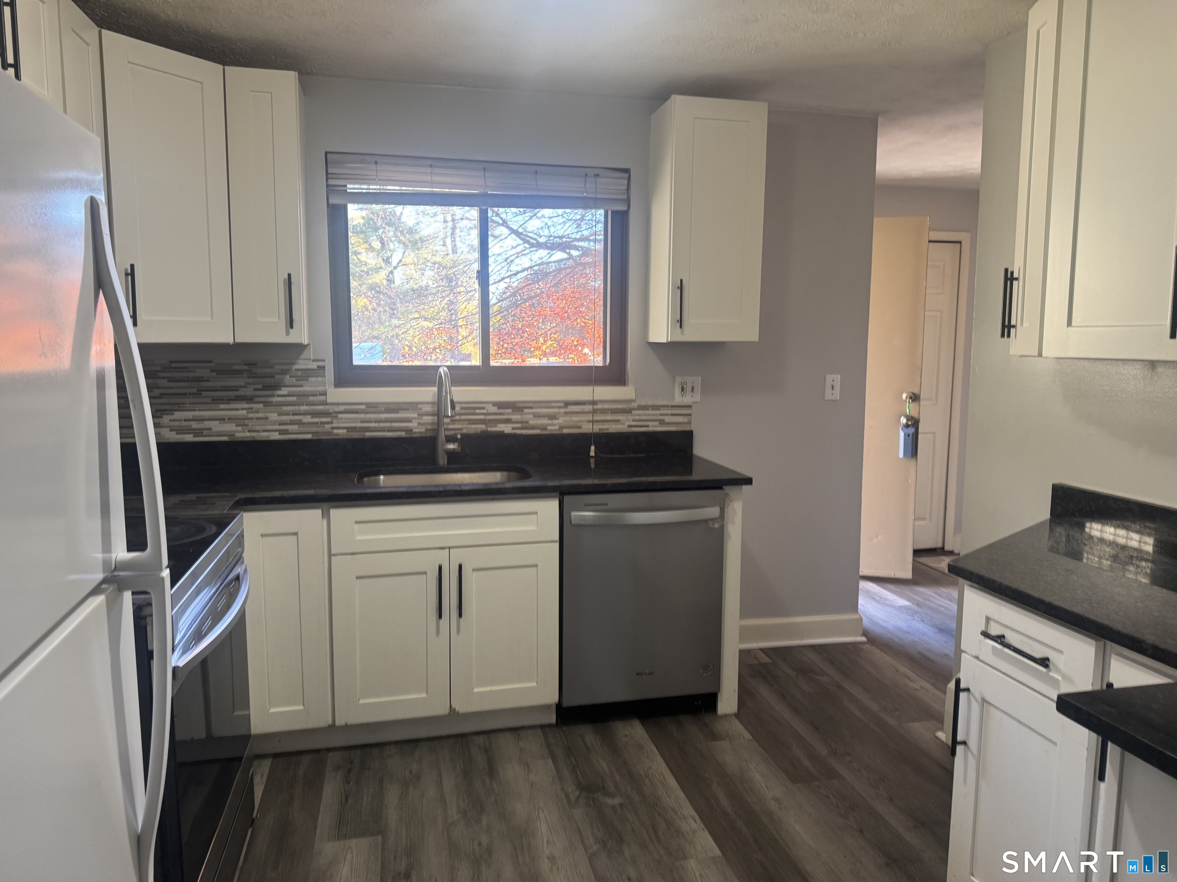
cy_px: 441
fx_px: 816
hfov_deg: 71.6
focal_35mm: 24
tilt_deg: -6.3
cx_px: 588
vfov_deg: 56.8
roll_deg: -0.3
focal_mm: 6.76
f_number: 1.78
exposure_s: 1/60
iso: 160
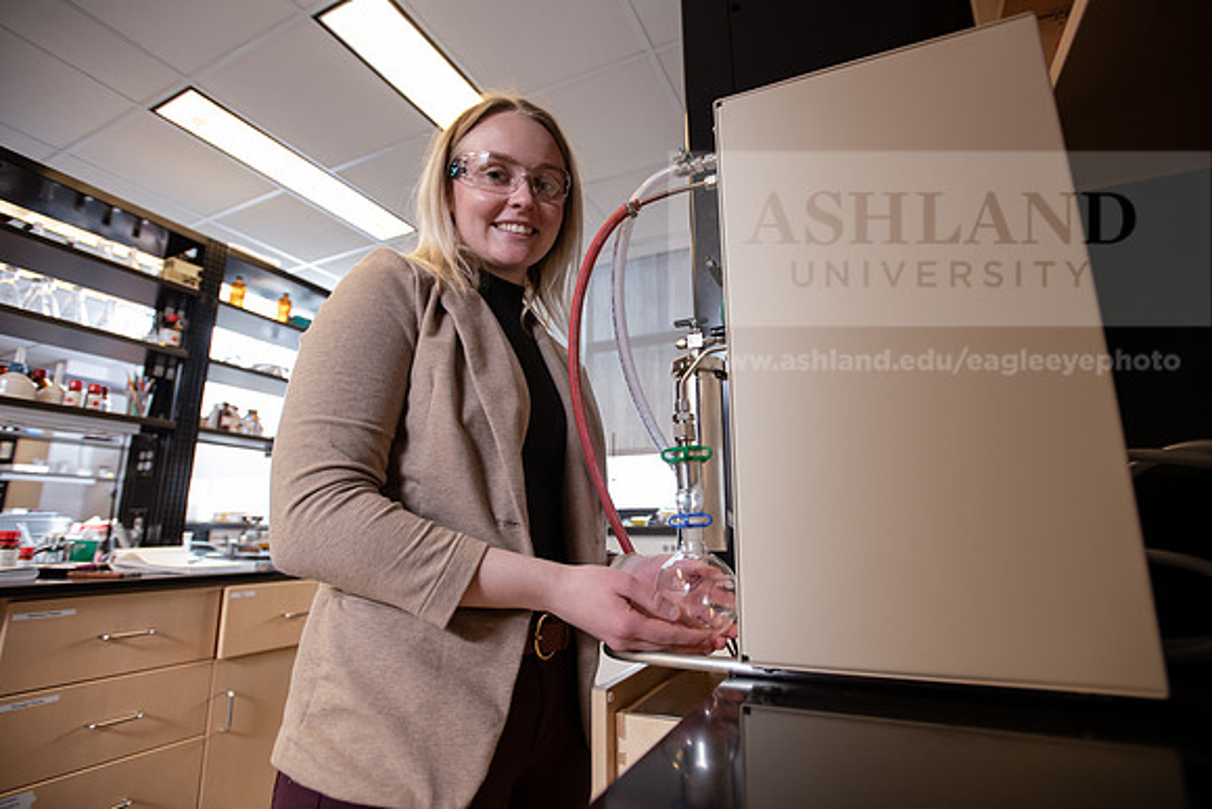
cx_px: 606
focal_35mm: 17
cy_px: 404
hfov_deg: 93.3
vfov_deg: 70.5
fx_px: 572
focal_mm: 17
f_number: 3.5
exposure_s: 1/250
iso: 800
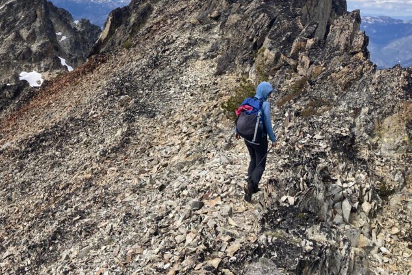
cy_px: 36
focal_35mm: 47
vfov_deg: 27.8
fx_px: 538
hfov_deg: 41.2
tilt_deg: -4.1
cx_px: 127
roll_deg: -4.9
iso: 20
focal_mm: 3.99
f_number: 1.8
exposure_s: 1/2857
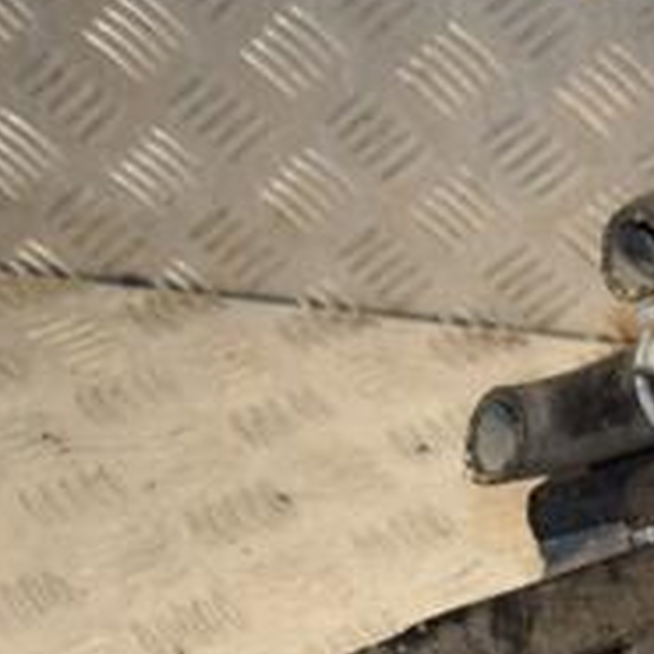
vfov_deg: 14.8
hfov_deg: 14.4
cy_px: 601
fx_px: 2479
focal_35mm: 116
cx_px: 848
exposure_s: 1/200
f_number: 5.6
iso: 800
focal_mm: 28
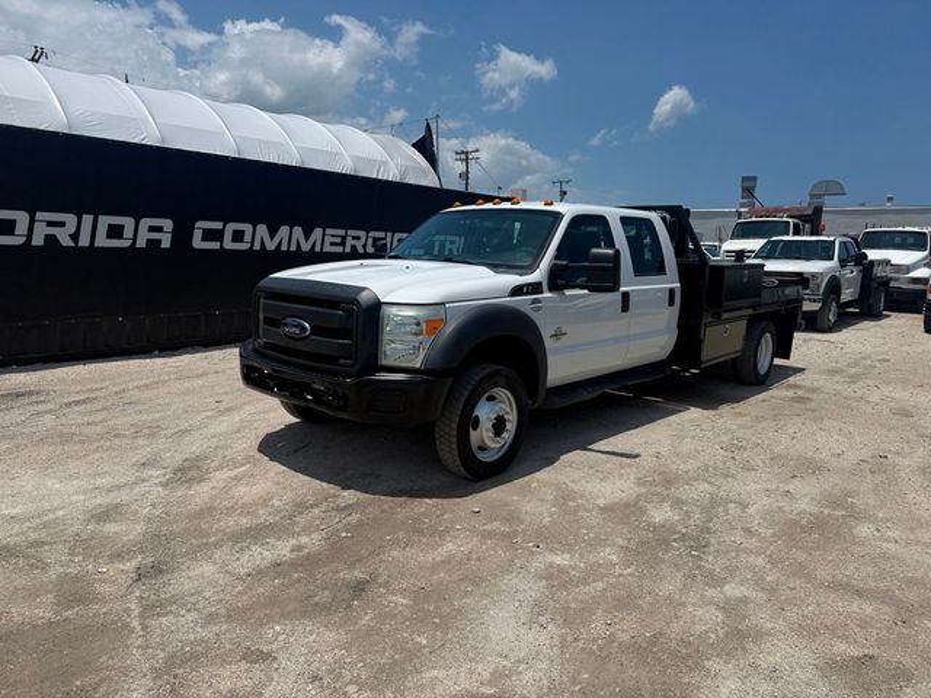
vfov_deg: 56.8
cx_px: 466
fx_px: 645
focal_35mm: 24
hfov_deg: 71.6
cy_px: 349
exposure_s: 1/10309
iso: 80
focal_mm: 6.76
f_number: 1.78
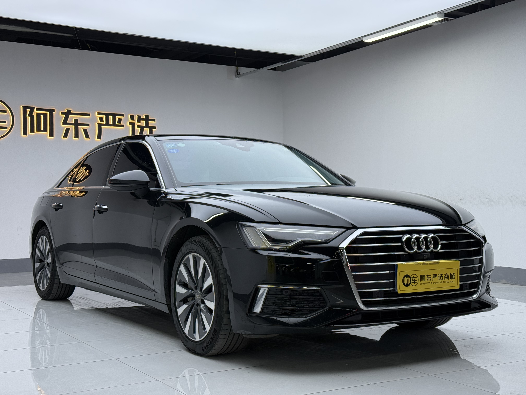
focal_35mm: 48
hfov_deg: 39.7
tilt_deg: +1.3
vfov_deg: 30.3
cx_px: 263
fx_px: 729
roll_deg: +0.3
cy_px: 198
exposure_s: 1/150
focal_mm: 6.76
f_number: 1.78
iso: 64
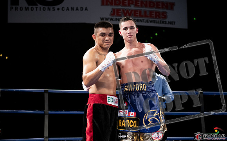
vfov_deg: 16.6
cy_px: 62
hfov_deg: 26.3
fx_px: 485
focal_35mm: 79
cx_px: 118
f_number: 2.8
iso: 2000
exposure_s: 1/1000
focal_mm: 70
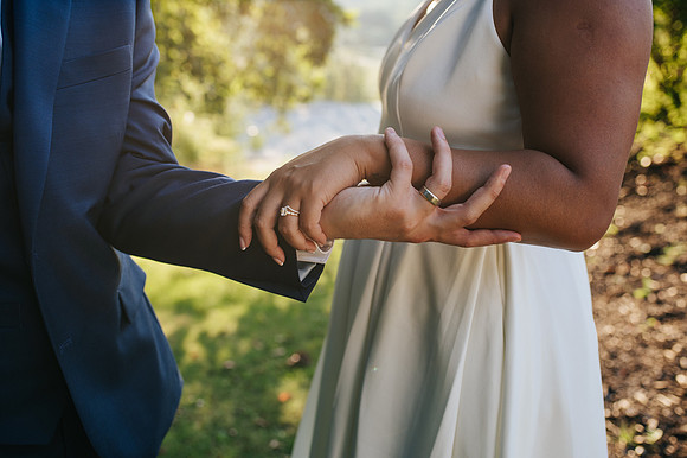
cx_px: 344
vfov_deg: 37.8
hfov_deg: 54.5
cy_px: 229
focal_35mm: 35
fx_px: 668
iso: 220
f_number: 3.2
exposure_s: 1/320
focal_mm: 35
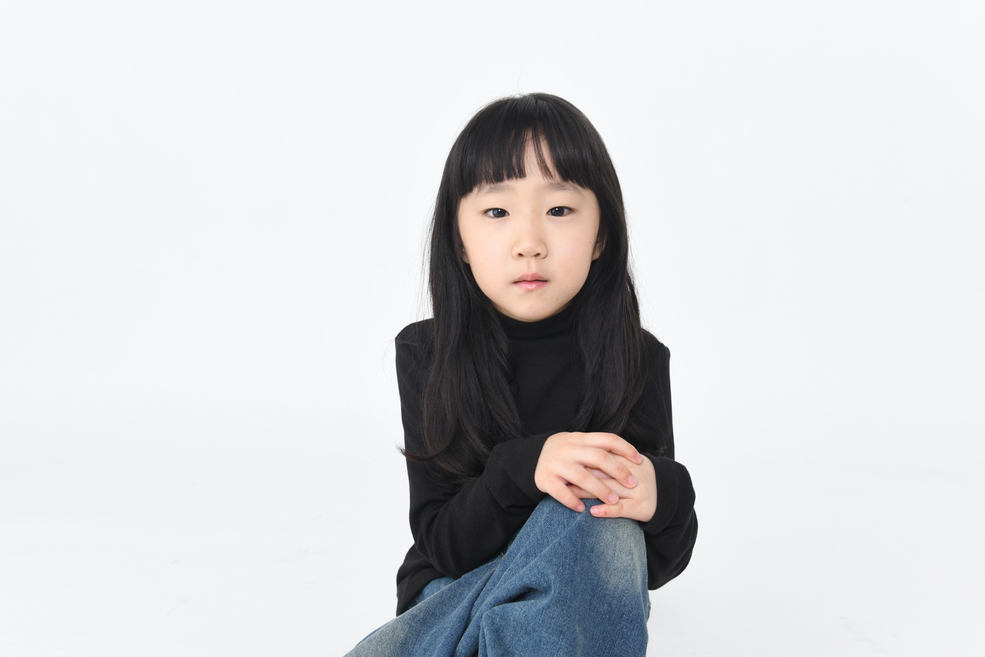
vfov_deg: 35.1
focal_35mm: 38
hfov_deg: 50.7
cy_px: 328
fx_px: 1040
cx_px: 492
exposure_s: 1/100
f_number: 7.1
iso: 640
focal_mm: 38
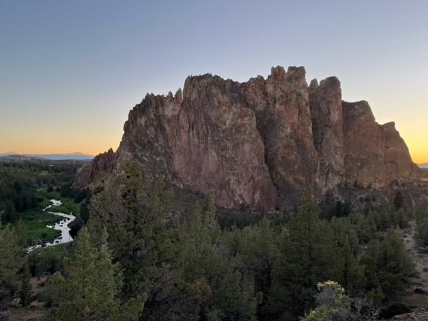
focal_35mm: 26
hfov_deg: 67.3
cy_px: 160
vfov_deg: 53.1
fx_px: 321
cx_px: 214
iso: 32
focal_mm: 5.1
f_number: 1.6
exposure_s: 1/128
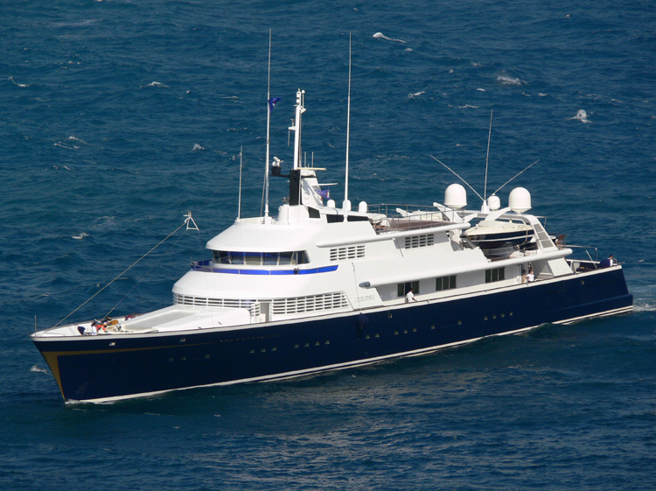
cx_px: 328
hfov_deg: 5.4
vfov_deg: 4.1
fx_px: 6910
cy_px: 246
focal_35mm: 365
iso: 80
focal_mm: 77.2
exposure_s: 1/500
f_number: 5.6
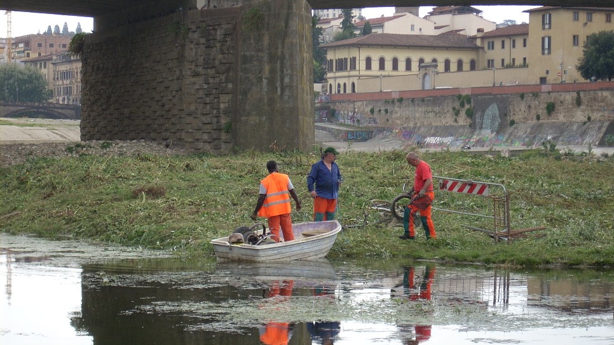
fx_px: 2018
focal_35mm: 124
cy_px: 166
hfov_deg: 17.3
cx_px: 308
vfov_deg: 9.8
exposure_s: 1/136
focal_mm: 18.6
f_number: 5.2
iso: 64
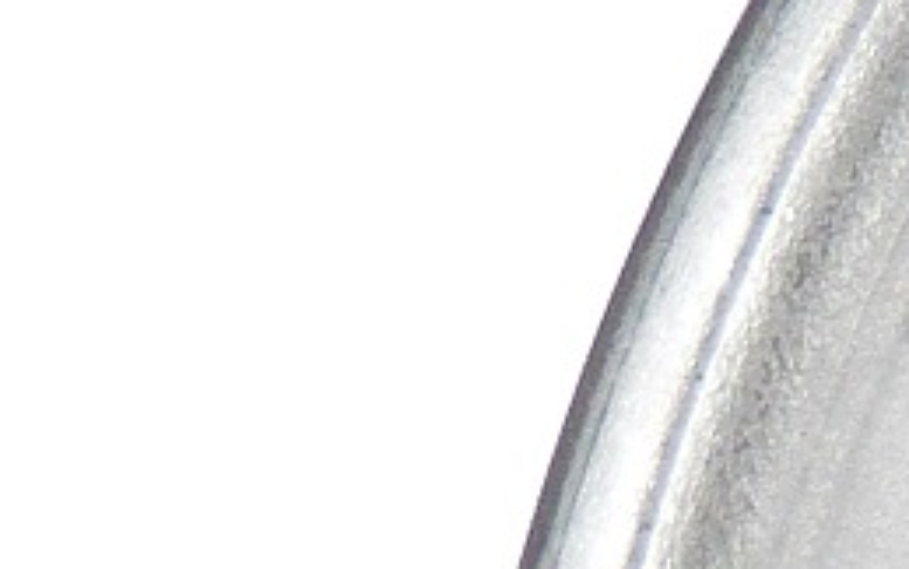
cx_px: 3113
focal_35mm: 810
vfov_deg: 1.6
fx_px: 20071
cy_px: 2409
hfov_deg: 2.5
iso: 100
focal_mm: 17.9
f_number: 3.5
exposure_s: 1/80
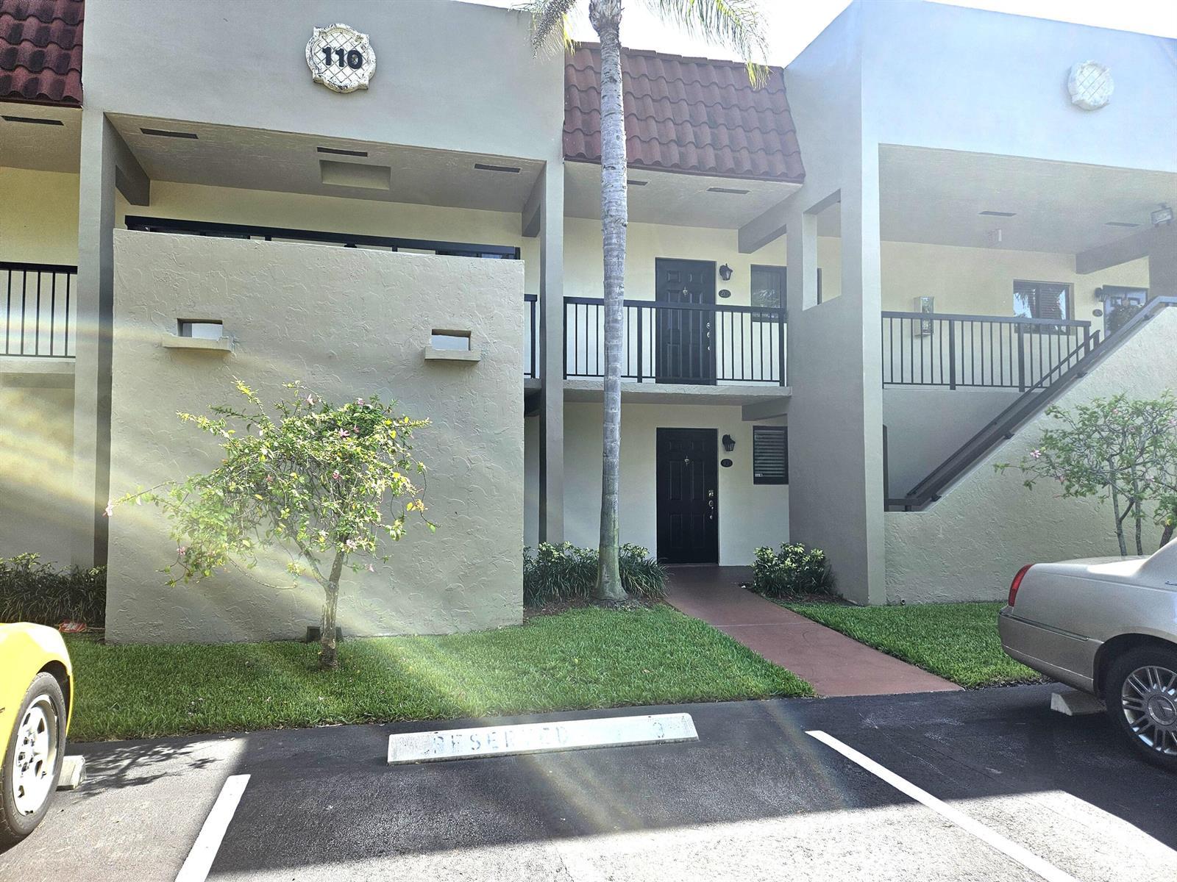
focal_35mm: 23
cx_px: 588
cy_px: 441
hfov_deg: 73.9
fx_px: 782
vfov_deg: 58.9
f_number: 1.8
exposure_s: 1/832
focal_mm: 5.4
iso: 25
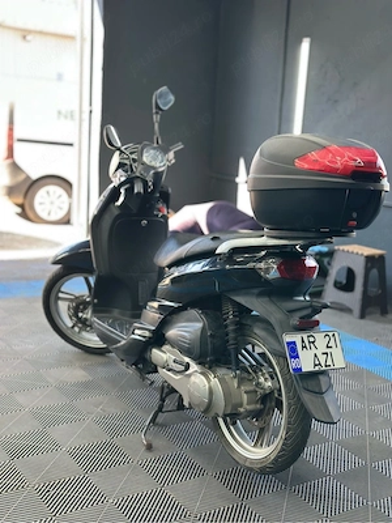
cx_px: 196
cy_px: 262
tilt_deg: -11.5
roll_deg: -4.0
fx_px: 725
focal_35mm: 48
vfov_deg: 39.7
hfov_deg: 30.3
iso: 125
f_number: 1.78
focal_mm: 6.86
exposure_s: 1/107
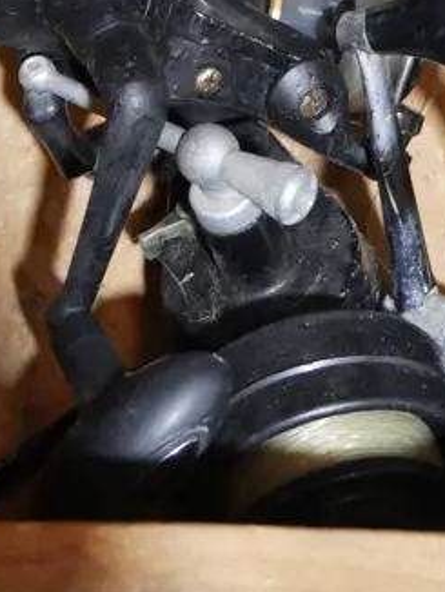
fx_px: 2362
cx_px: 413
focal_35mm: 138
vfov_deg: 13.7
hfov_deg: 10.7
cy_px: -214
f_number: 4.7
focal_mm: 22
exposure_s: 1/60
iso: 1250
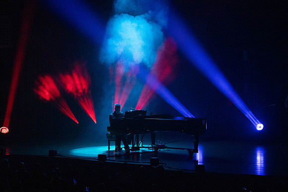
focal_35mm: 139
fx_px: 1112
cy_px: 96
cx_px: 144
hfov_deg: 14.8
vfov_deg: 9.9
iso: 16000
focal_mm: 139
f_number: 10
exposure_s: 1/320
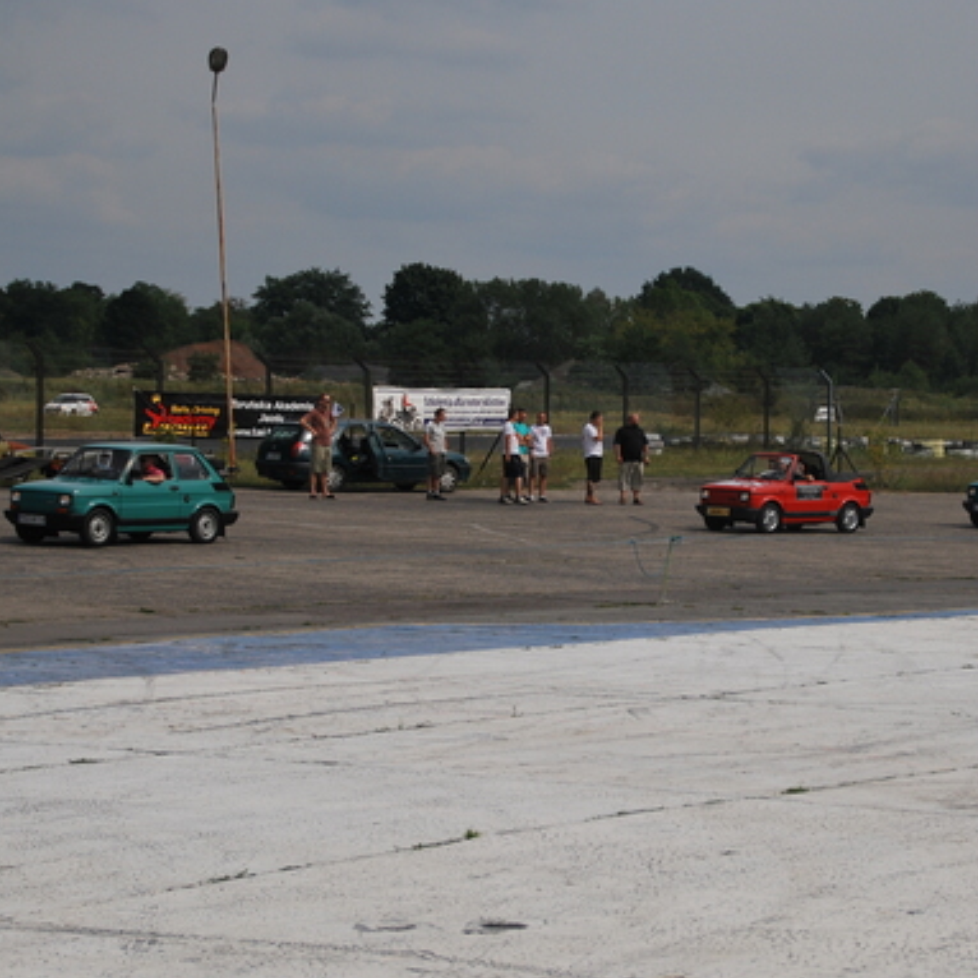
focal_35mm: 98
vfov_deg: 17.7
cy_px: 500
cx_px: 643
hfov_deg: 17.7
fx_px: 3133
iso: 125
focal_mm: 46
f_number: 4.8
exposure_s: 1/1000
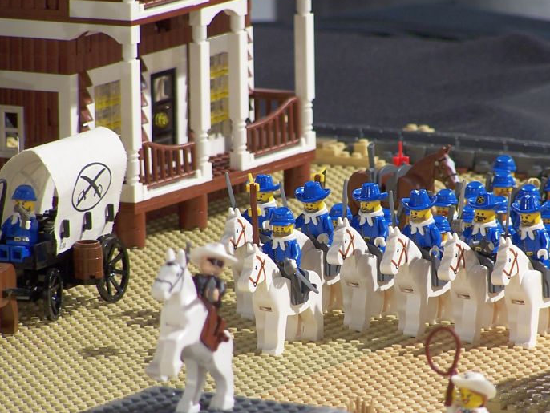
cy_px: 234
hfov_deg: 5.0
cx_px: 365
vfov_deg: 3.7
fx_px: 6358
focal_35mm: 400
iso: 80
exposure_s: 1/2
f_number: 3.6
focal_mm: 44.4
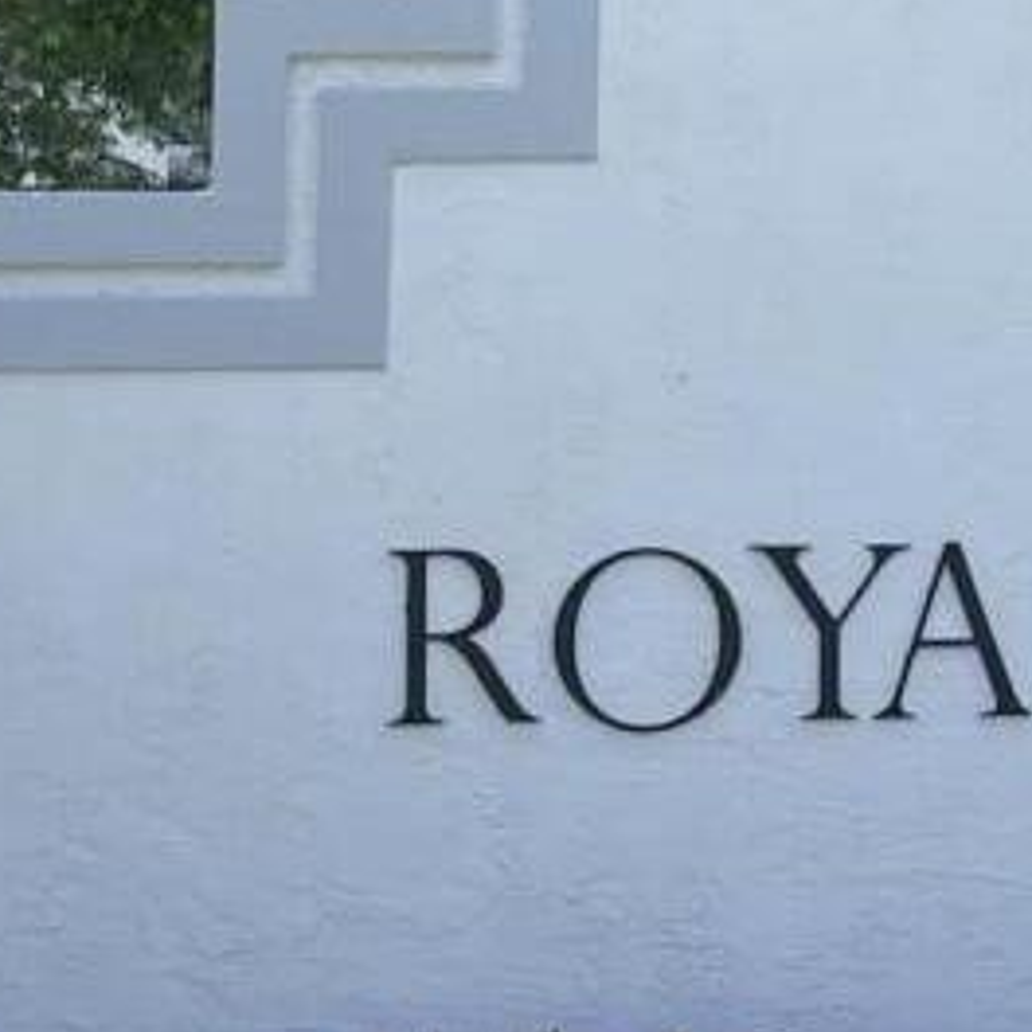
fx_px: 5869
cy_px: -457
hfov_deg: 10.0
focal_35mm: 174
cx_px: 1098
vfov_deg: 9.8
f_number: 1.6
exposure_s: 1/1575
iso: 32
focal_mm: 4.2
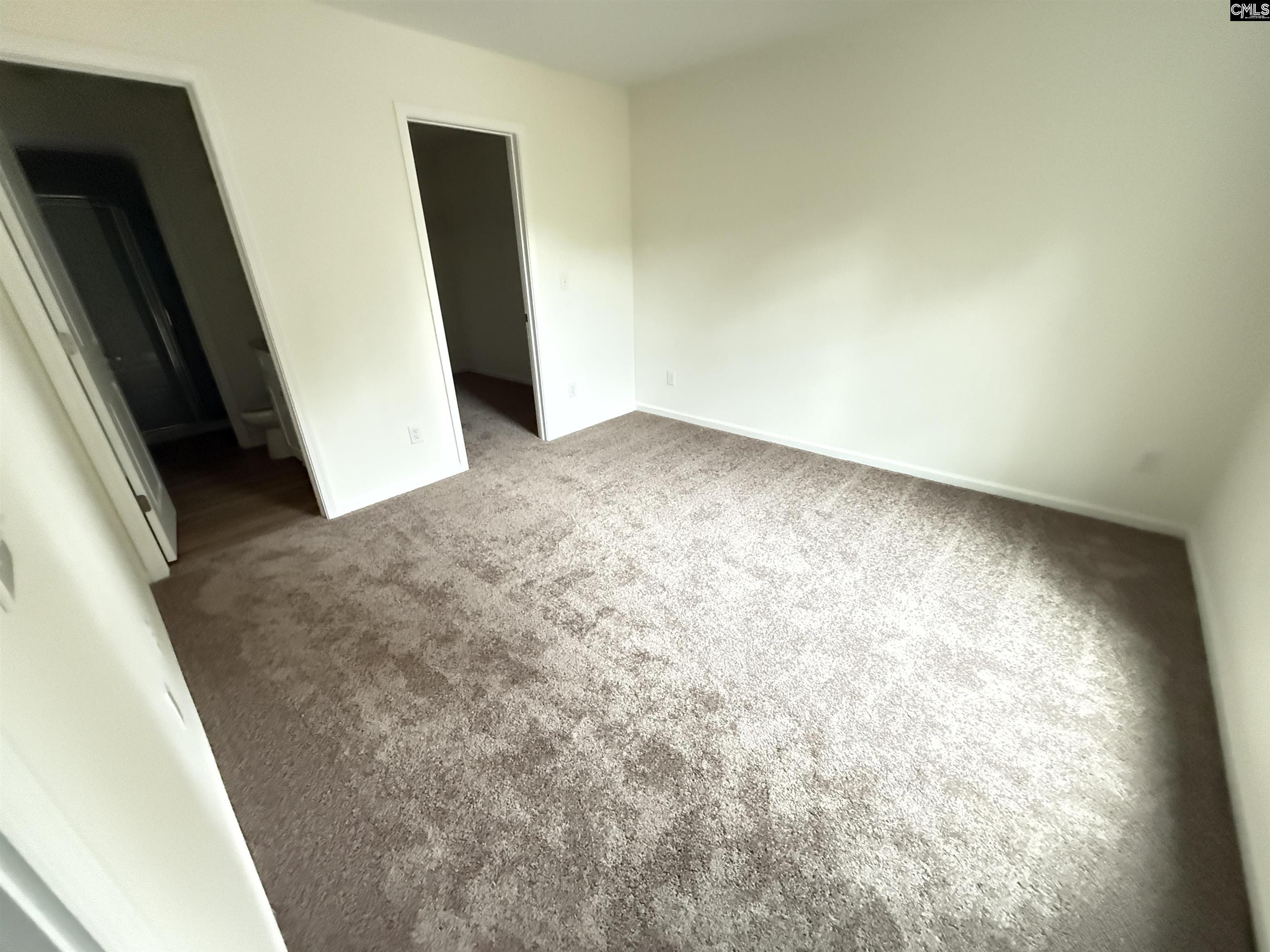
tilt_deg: -23.5
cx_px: 635
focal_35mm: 14
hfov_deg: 102.1
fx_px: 514
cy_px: 476
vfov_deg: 85.7
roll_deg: +1.4
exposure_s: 1/41
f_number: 2.2
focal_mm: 2.22
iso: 1600
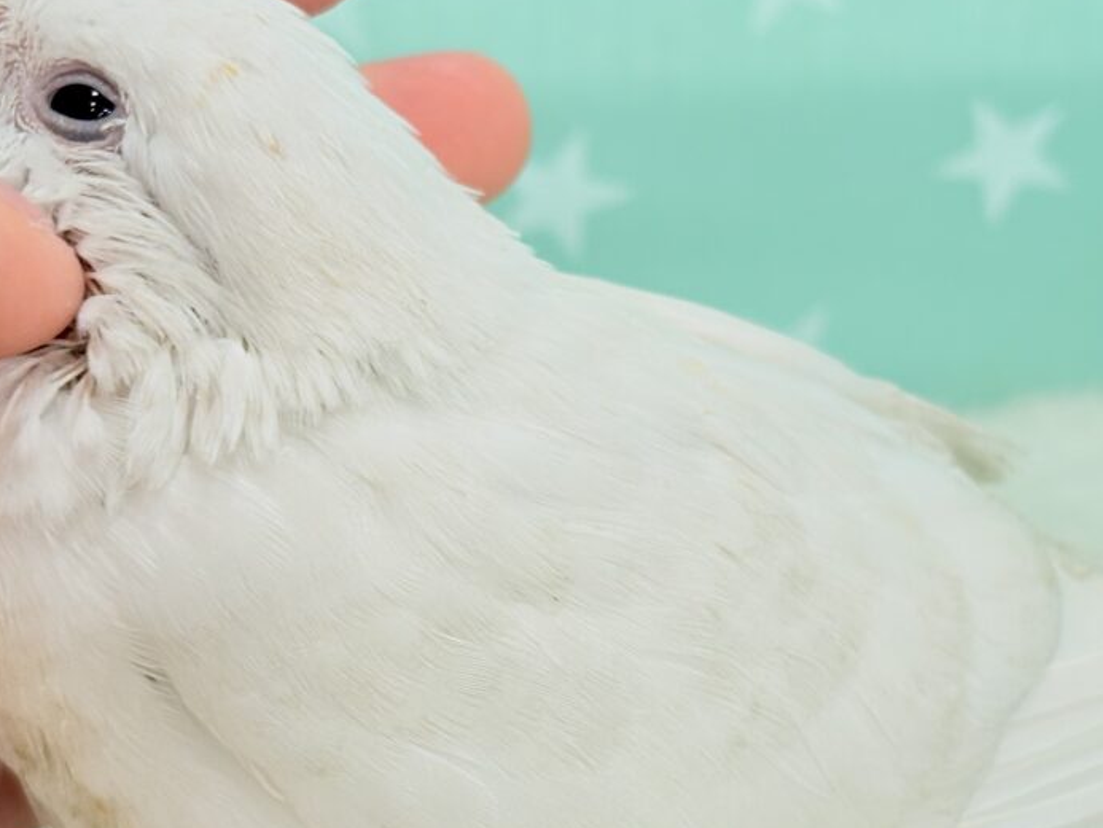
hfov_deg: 21.8
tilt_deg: -17.5
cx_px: 562
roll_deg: +0.5
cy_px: 494
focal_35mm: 90
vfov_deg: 16.4
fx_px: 2868
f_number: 1.6
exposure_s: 1/50
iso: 40
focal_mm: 5.96
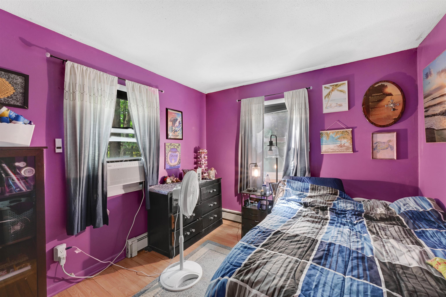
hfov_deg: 104.3
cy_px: 148
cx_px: 223
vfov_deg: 81.2
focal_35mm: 14
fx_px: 173
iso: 1000
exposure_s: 1/2.5
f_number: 14
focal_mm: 14
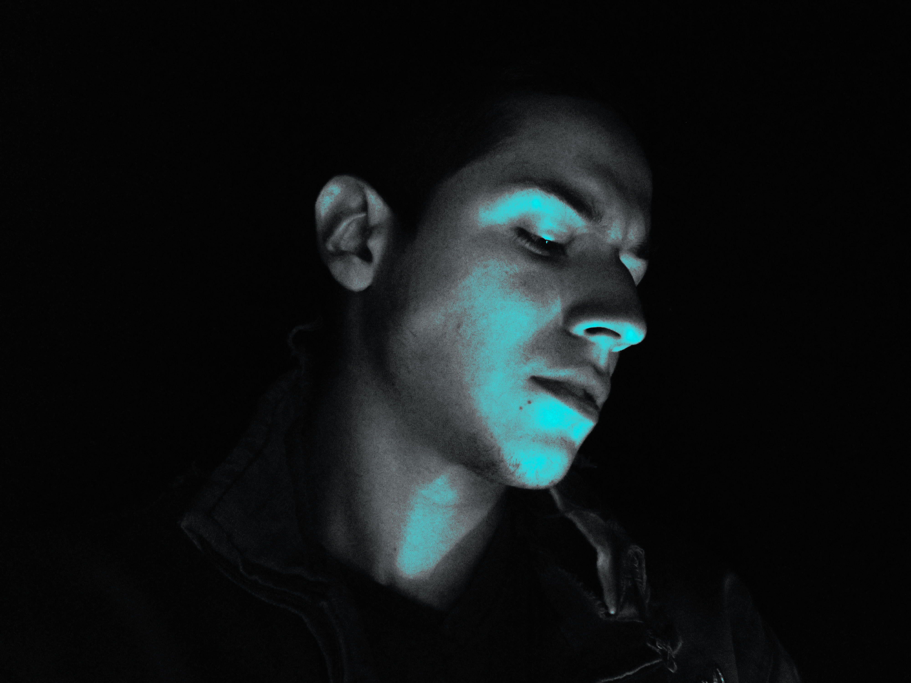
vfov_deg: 39.7
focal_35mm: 36
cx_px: 456
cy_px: 342
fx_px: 947
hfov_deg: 51.4
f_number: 3.1
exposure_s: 1/30
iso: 320
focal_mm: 6.5
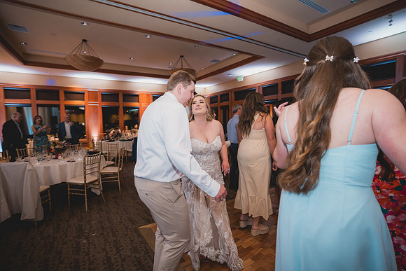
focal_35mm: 17
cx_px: 203
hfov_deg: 93.3
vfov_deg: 70.5
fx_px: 192
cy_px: 136
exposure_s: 1/50
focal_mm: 17
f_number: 2.8
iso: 2500
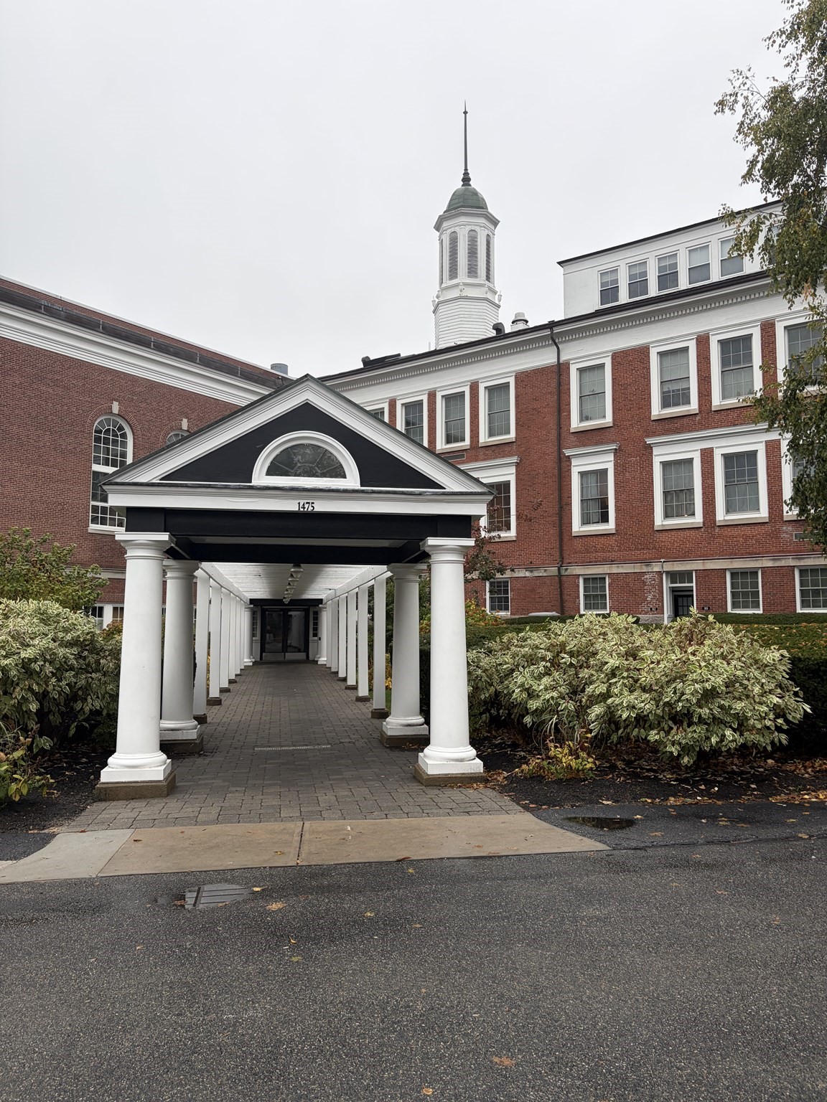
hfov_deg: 53.1
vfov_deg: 67.3
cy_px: 551
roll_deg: -1.7
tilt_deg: +4.0
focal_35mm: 26
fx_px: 828
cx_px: 414
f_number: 1.6
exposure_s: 1/278
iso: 40
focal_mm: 5.96
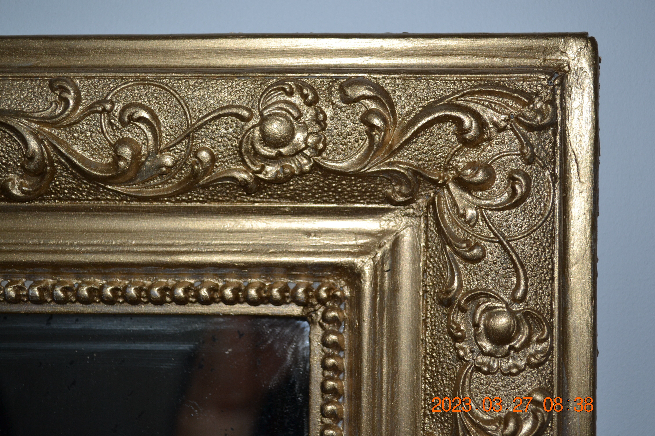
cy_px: 216
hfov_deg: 40.3
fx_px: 891
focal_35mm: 49
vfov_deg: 27.5
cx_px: 323
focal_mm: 32
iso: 250
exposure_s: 1/60
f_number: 4.8
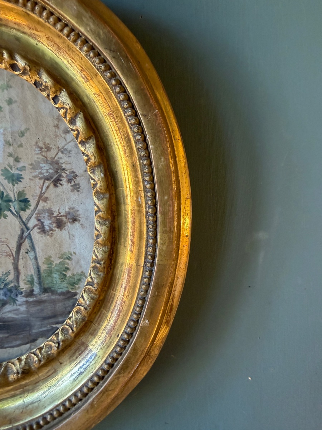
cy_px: 215
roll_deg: +0.8
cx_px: 161
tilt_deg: -1.8
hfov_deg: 56.8
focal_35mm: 24
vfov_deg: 71.6
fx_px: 298
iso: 320
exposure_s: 1/91
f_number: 2.2
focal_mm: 2.22
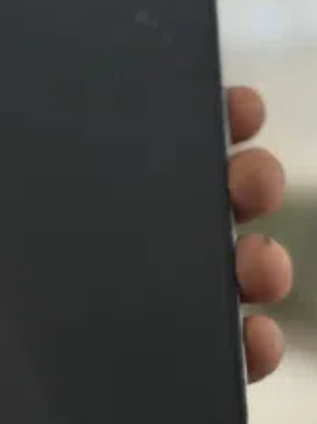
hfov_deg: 17.1
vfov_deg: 22.8
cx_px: 127
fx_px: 1051
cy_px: 219
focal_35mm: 86
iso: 500
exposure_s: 1/40
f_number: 1.78
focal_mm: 6.76
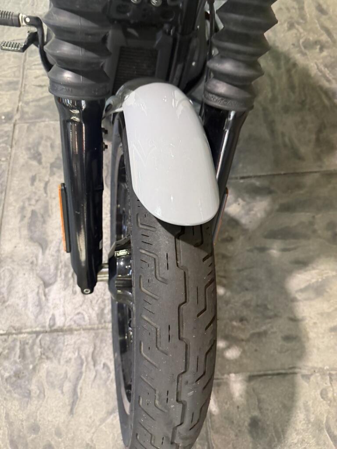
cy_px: 224
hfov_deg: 56.8
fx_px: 312
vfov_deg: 71.6
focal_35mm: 24
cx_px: 168
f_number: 1.78
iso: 200
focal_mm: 6.76
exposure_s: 1/60
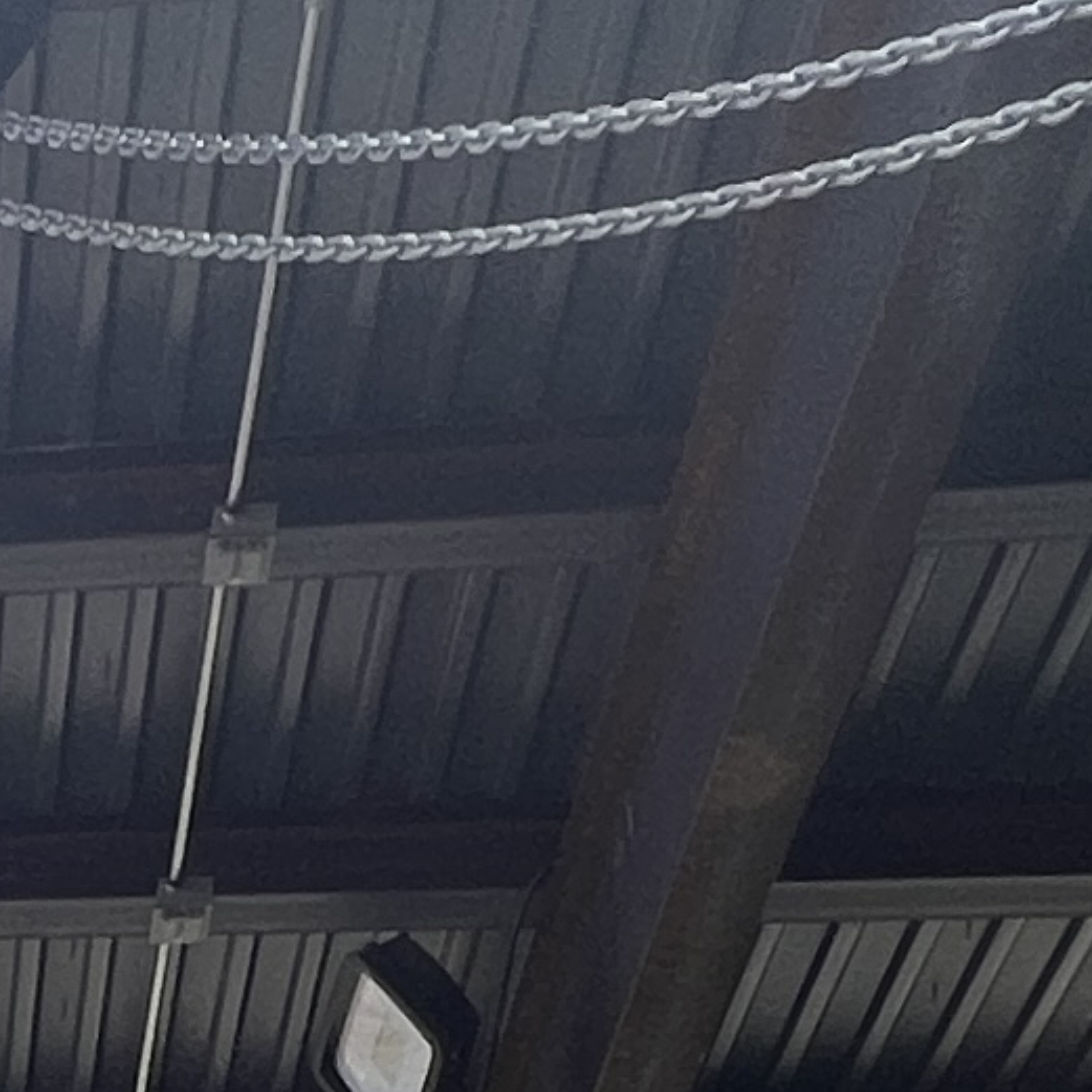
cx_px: -1161
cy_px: 2559
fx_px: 3176
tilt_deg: +10.8
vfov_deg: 14.1
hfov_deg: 15.3
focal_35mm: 89
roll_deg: +0.2
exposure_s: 1/622
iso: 32
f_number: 1.8
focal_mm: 1.57
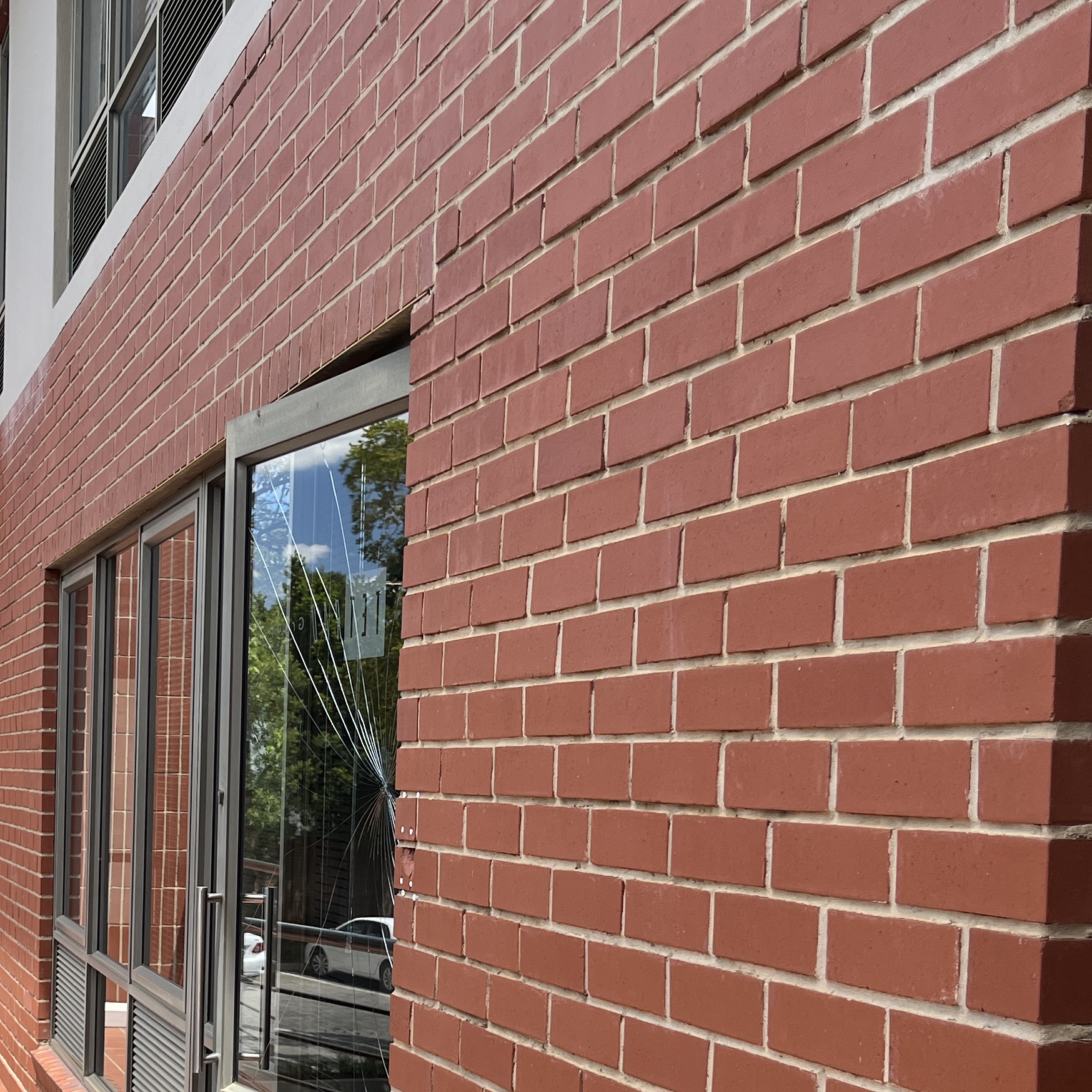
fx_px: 1892
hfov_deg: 31.3
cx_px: 205
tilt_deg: -3.5
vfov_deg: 31.4
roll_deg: -1.9
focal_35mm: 53
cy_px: 865
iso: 50
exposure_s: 1/1497
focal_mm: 5.1
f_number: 1.6
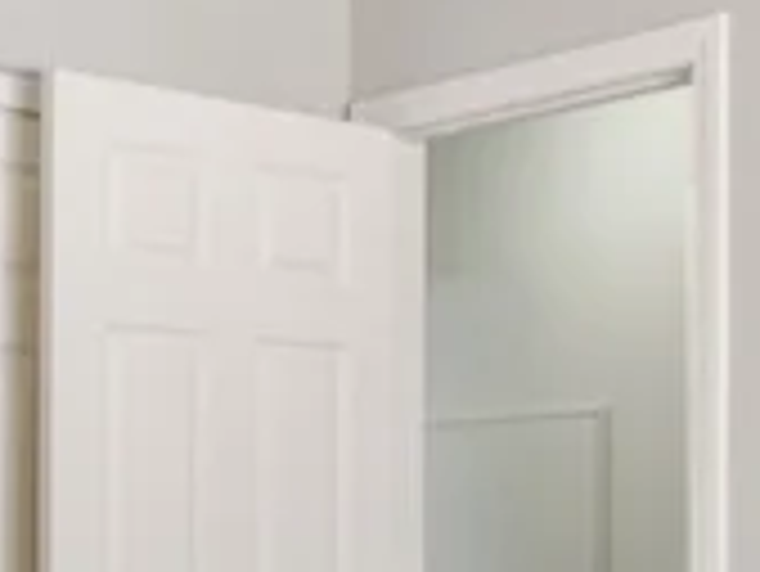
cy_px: 597
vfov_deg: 15.6
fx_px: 2043
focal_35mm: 93
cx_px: 346
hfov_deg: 21.1
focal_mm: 16
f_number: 2.8
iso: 1600
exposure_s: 1/125
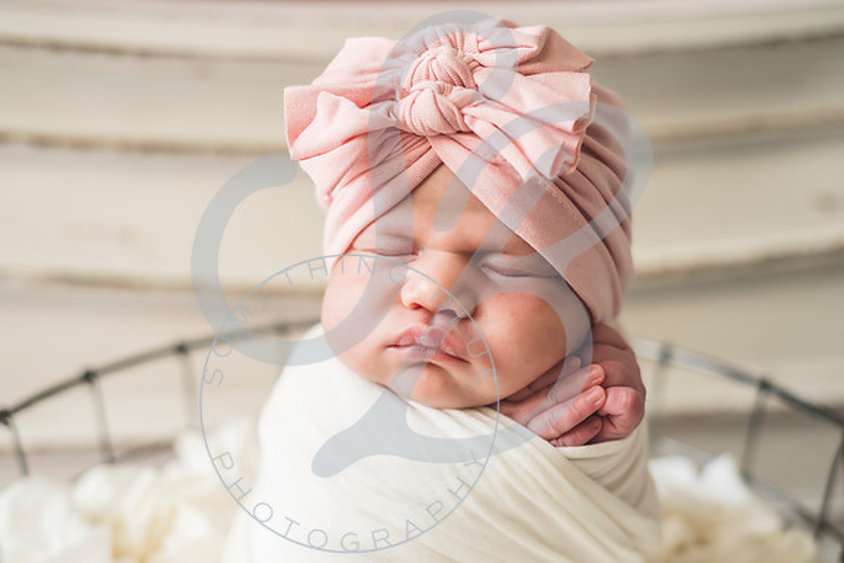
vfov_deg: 27.0
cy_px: 282
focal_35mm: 50
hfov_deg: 39.6
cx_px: 422
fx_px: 1172
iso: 1000
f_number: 2.8
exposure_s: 1/125
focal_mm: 50
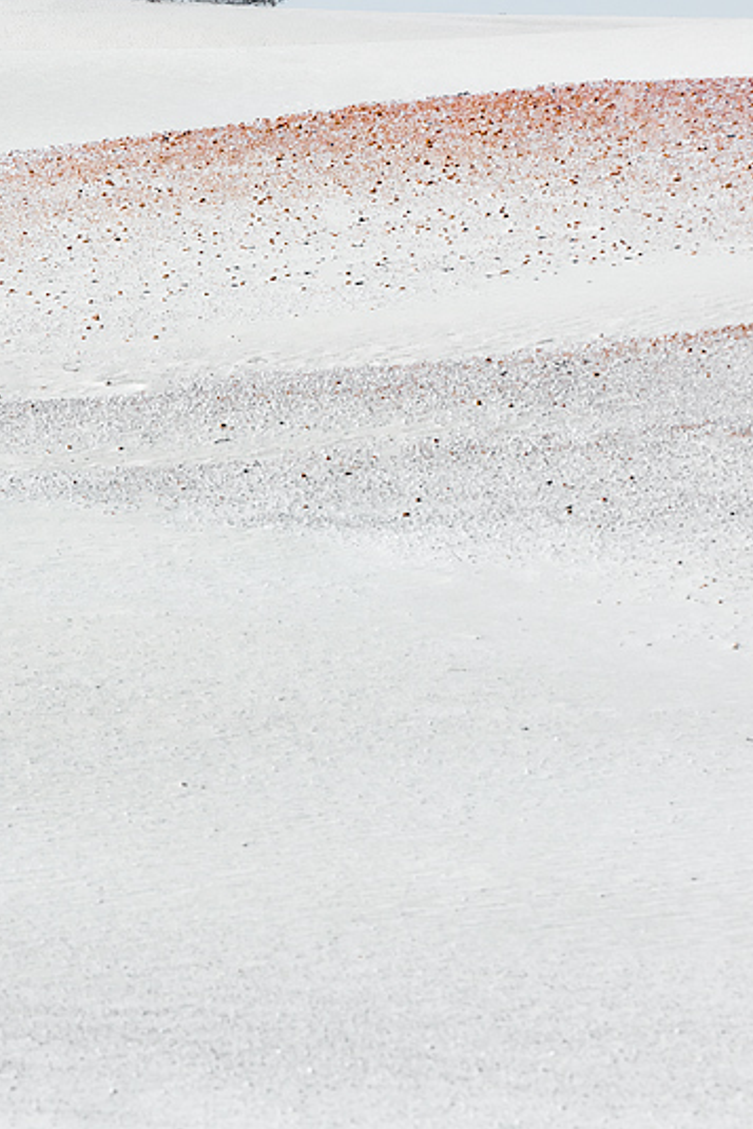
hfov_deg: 3.7
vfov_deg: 5.5
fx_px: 11726
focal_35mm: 374
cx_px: 223
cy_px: 665
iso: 100
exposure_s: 1/250
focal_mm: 200
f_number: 16
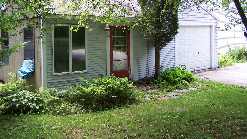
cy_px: 48
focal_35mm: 42
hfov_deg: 48.4
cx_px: 123
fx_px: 275
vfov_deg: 28.2
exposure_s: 1/90
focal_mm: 6.3
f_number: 2.8
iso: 80
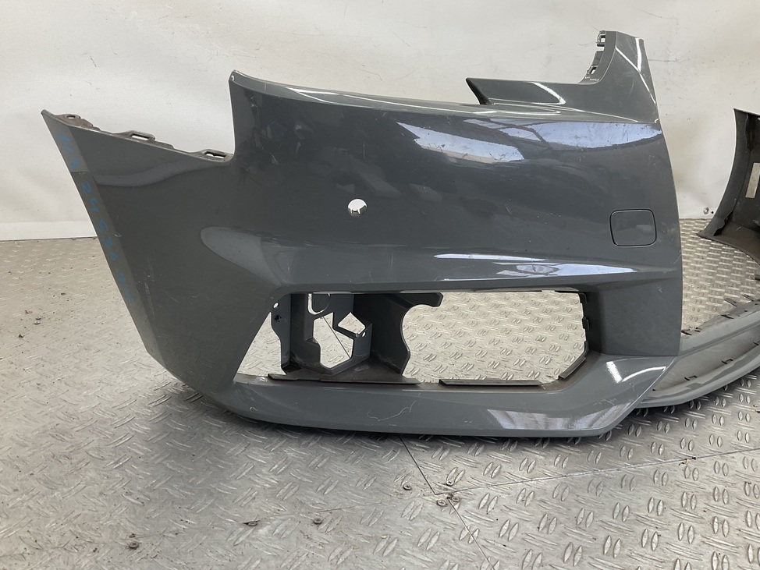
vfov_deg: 46.8
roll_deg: -6.9
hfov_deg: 59.9
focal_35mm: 30
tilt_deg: -17.0
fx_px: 659
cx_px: 368
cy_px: 276
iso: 32
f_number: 1.8
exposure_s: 1/120
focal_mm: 3
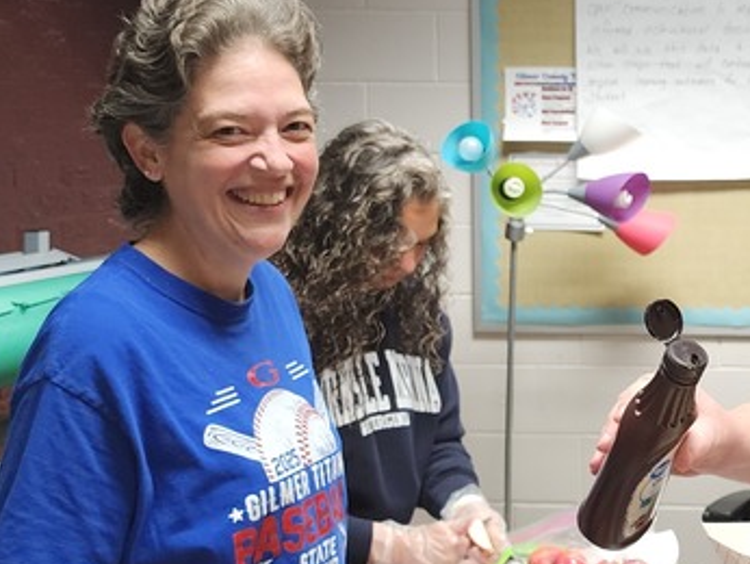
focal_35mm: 68
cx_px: 724
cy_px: 230
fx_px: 1474
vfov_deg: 21.6
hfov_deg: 27.2
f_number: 1.8
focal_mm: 6.4
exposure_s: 1/120
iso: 400
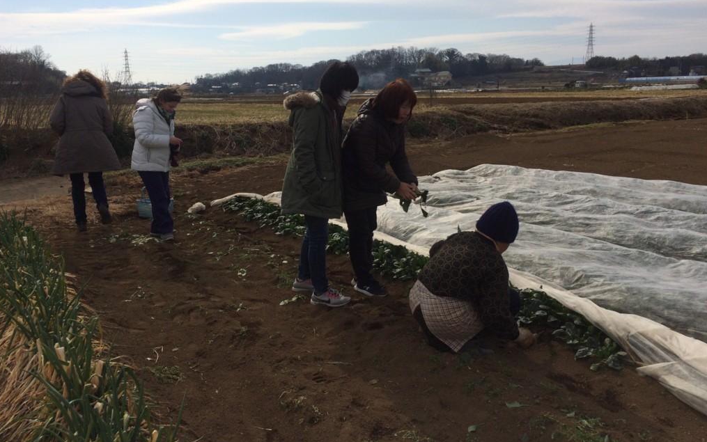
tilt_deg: -11.3
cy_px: 188
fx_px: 597
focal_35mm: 31
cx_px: 351
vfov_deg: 40.5
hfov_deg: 61.2
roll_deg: +3.5
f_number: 2.2
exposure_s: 1/5882
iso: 40
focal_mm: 4.15
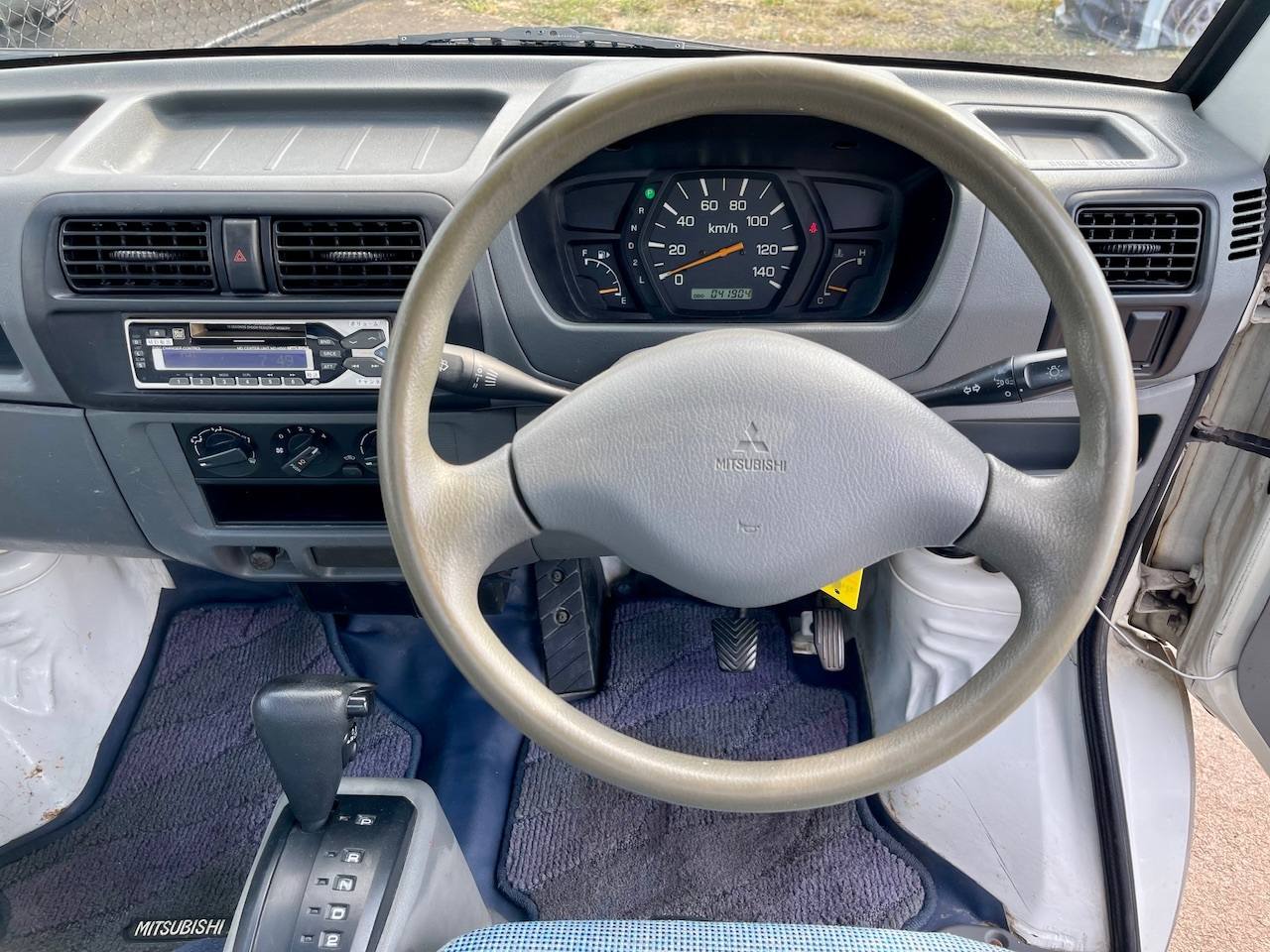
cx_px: 635
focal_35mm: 25
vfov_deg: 54.9
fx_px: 917
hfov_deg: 69.4
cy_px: 476
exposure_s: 1/198
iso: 32
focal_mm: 5.1
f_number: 1.6
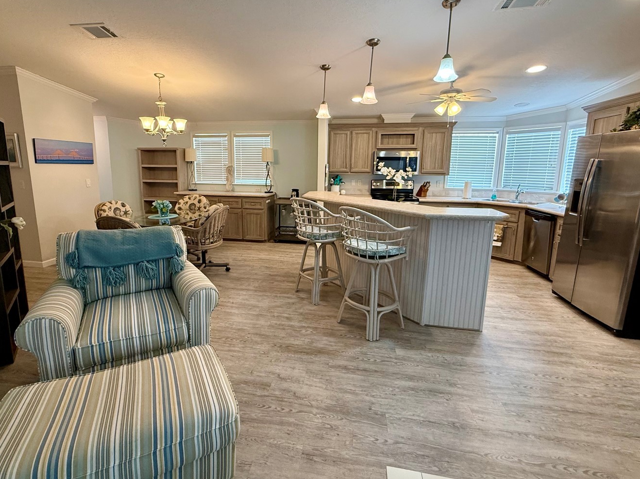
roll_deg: -0.6
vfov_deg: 74.5
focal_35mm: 17
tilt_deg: -8.5
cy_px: 217
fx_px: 314
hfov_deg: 90.9
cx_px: 299
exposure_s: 1/120
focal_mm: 2.22
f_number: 2.2
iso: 320
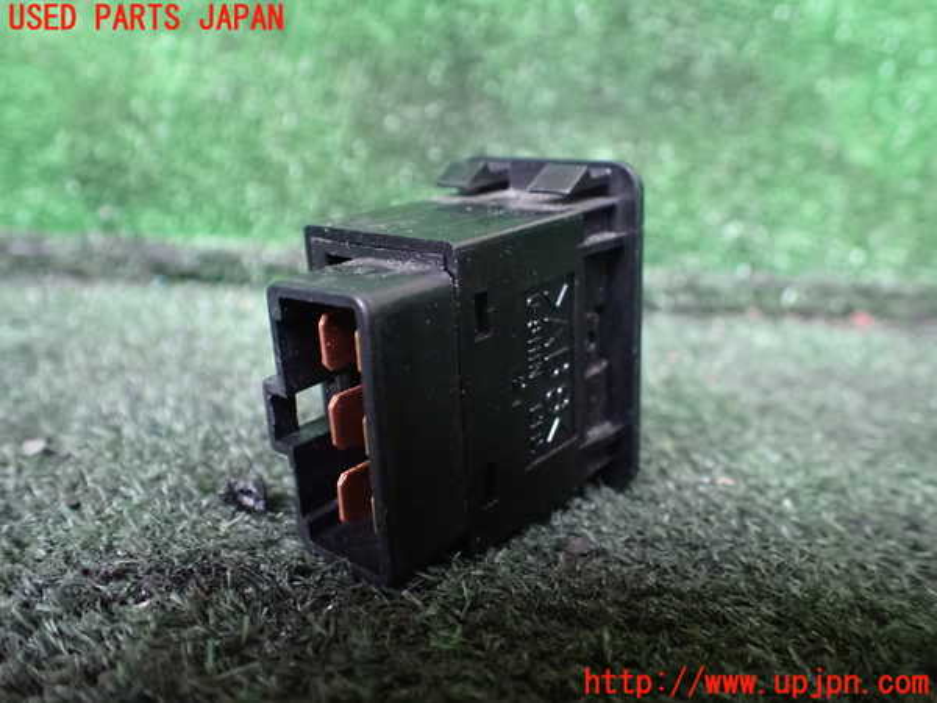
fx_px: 812
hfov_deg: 60.0
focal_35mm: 30
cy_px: 352
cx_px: 468
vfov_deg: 46.8
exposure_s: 1/30
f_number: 2.3
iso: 1250
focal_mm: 5.4
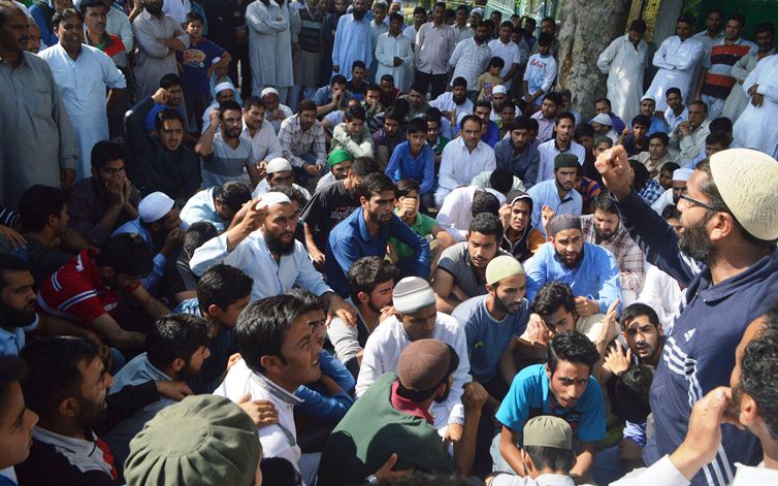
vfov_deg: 44.5
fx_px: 594
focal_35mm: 28
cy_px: 229
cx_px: 389
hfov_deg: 66.5
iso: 400
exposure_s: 1/500
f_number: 9
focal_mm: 18
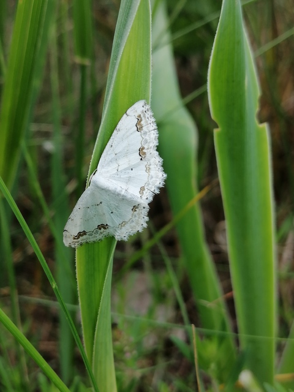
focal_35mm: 53
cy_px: 196
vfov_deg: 36.2
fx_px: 600
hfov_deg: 27.5
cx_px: 147
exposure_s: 1/122
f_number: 1.8
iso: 50
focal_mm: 3.95
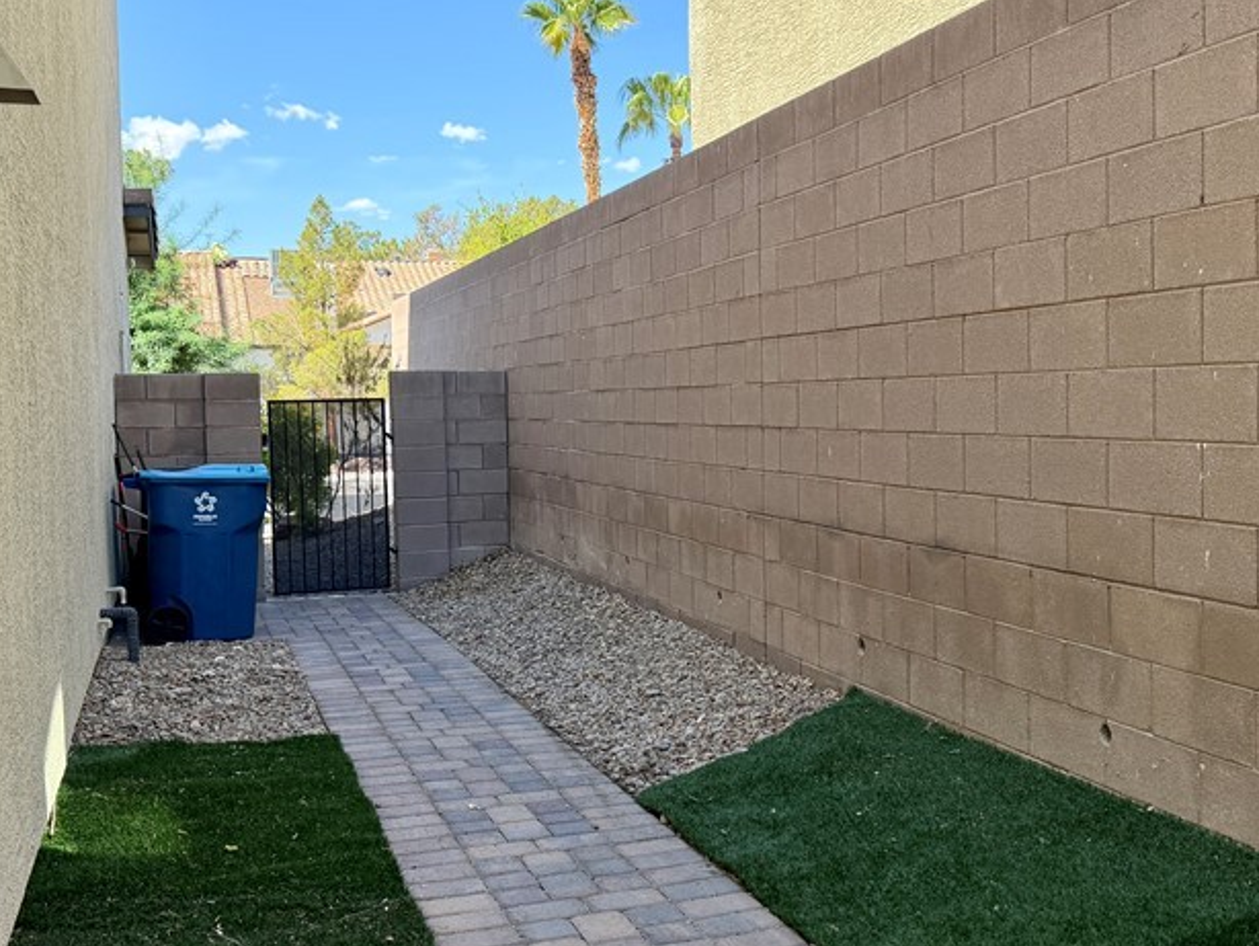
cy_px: 458
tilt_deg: -2.9
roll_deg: +0.5
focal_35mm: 40
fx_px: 1455
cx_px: 705
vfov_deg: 36.0
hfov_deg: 46.7
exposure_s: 1/1585
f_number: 1.78
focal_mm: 6.76
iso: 100
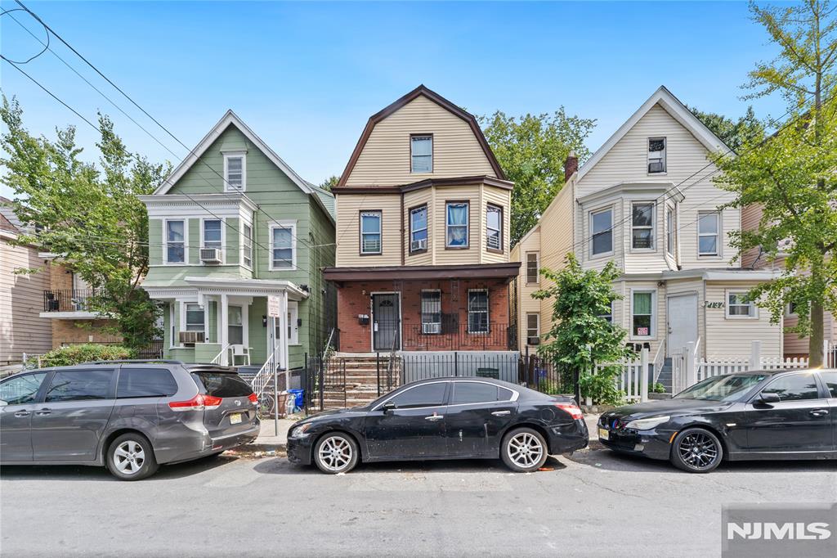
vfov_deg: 78.8
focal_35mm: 15
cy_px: 279
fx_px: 339
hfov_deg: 101.9
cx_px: 418
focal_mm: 14.6
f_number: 11
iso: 250
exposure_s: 1/30
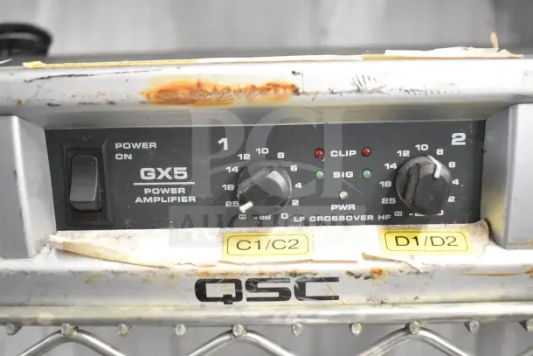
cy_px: 178
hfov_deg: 49.5
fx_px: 578
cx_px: 266
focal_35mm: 39
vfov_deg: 34.2
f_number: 4
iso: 7200
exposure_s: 1/40
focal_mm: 26
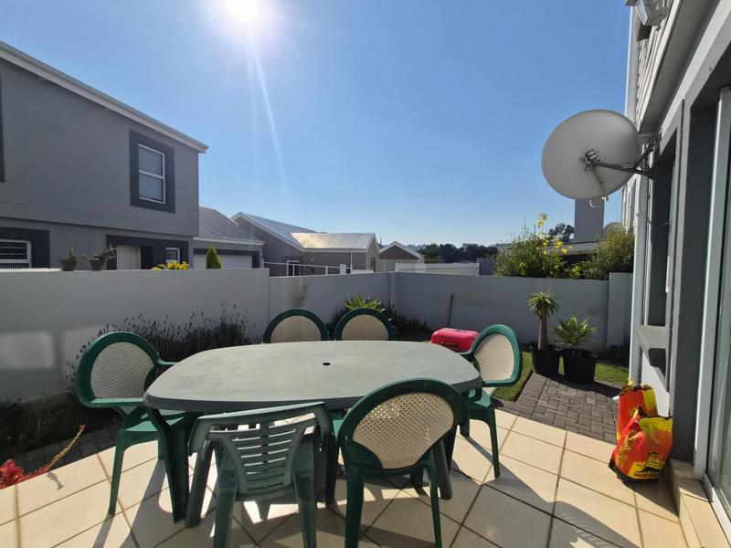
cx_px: 366
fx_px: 275
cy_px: 274
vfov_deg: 89.9
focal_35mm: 13
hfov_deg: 106.2
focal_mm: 1.7
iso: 25
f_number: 2.2
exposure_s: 1/2928
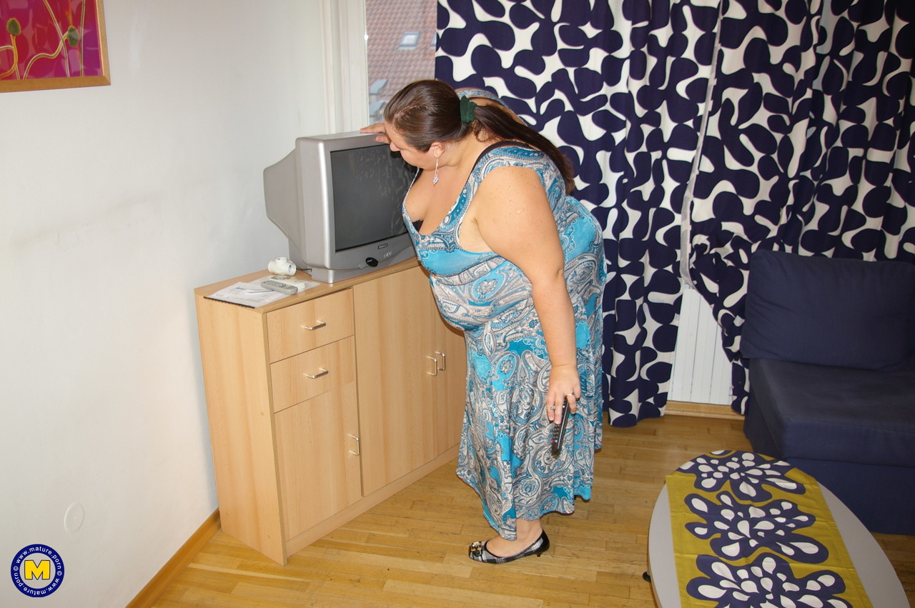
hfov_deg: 59.5
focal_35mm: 32
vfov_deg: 41.6
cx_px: 458
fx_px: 800
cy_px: 304
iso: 200
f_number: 4
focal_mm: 21
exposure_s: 1/30
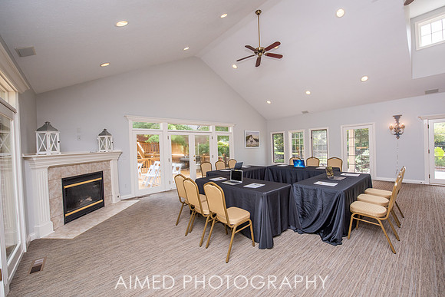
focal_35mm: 14
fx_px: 173
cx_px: 222
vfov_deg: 81.2
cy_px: 148
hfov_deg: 104.2
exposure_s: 1/250
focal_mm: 14
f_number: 6.3
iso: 640
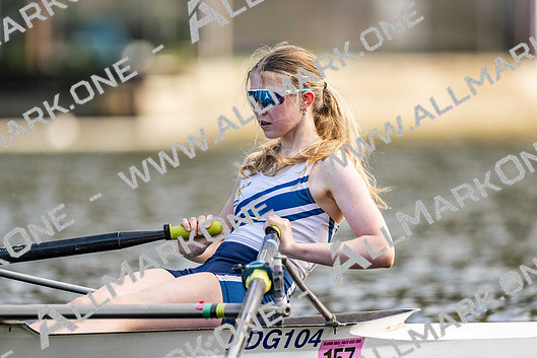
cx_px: 244
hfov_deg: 3.1
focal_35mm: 658
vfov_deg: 2.1
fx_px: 9817
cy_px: 192
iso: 560
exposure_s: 1/2500
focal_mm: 600
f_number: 4
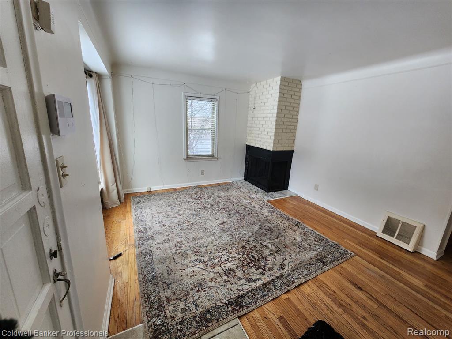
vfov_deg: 89.9
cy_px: 170
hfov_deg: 106.2
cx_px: 226
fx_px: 170
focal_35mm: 13
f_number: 2.2
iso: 125
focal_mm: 2.2
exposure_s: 1/60
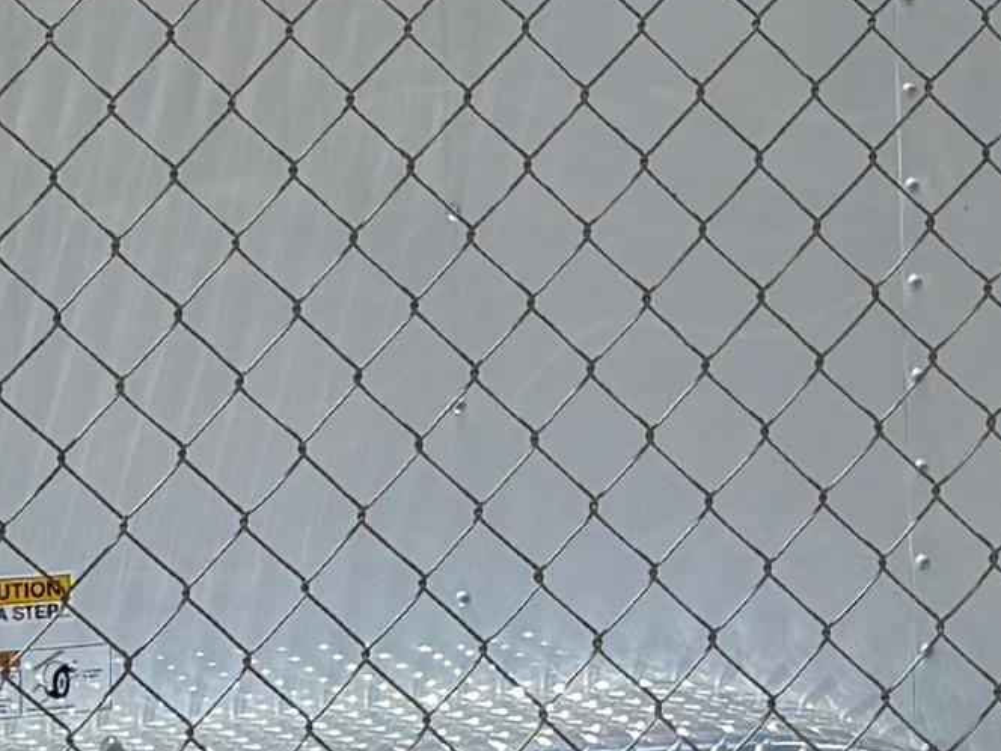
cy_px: -69
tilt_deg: -1.6
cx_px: 343
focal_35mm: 171
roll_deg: +1.4
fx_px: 4945
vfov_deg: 8.6
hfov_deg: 11.5
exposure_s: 1/8130
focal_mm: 6.76
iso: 80
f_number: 1.78
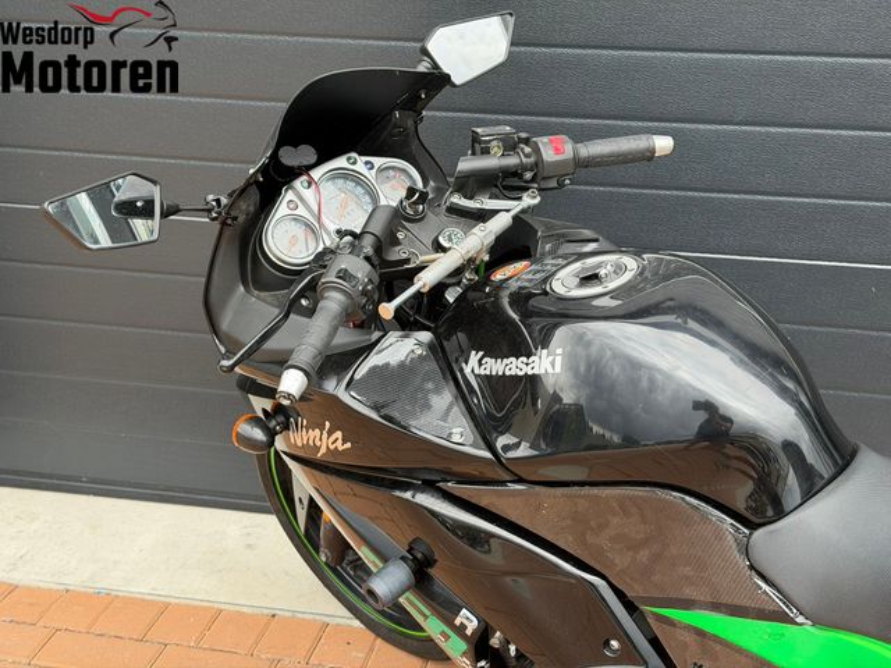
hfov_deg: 39.7
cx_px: 446
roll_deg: +0.0
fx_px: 1235
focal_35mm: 48
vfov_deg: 30.3
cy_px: 334
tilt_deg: -19.4
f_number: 1.78
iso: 64
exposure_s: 1/450
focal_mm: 6.76
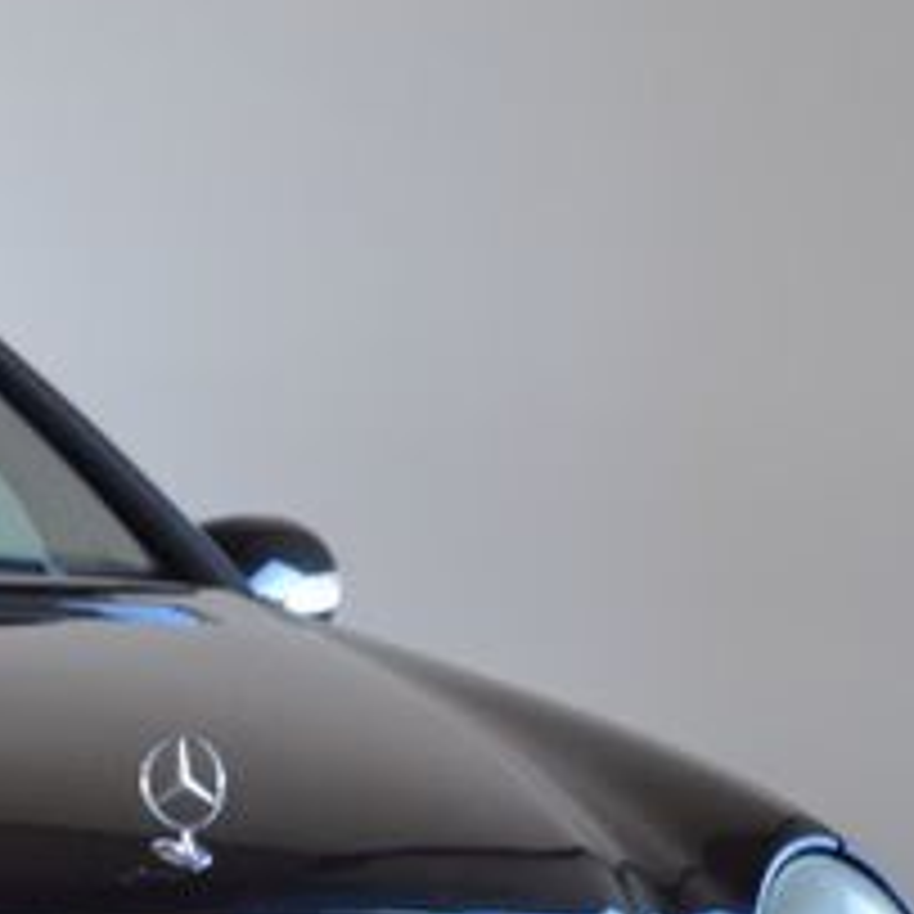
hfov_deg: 4.9
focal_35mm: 351
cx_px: -653
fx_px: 10485
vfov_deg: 5.0
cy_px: 1013
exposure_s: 1/60
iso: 1000
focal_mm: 70
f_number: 5.3
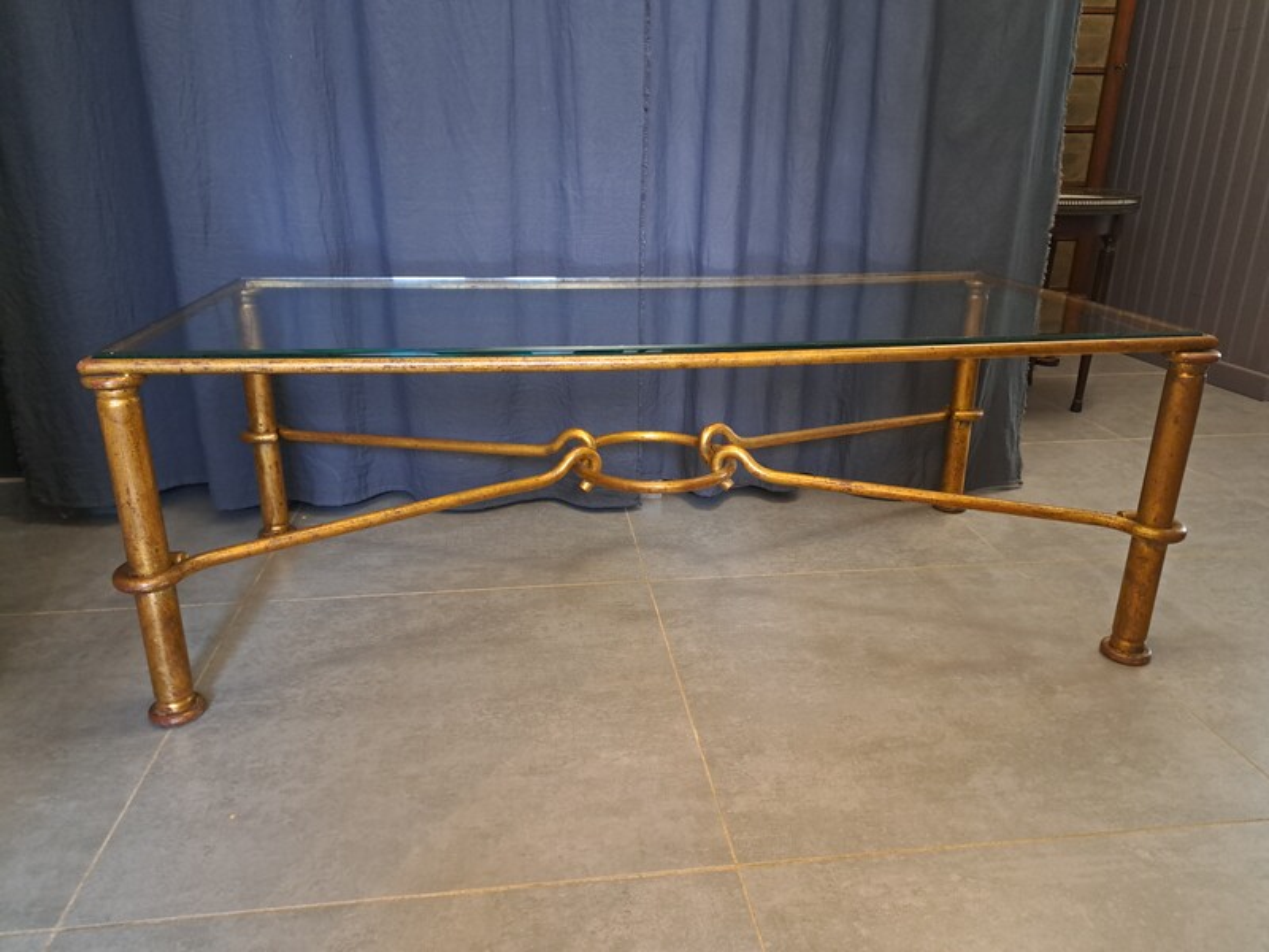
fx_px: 880
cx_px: 634
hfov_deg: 71.6
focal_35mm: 24
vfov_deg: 56.8
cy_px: 476
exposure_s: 1/20
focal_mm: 5.23
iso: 800
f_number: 1.8
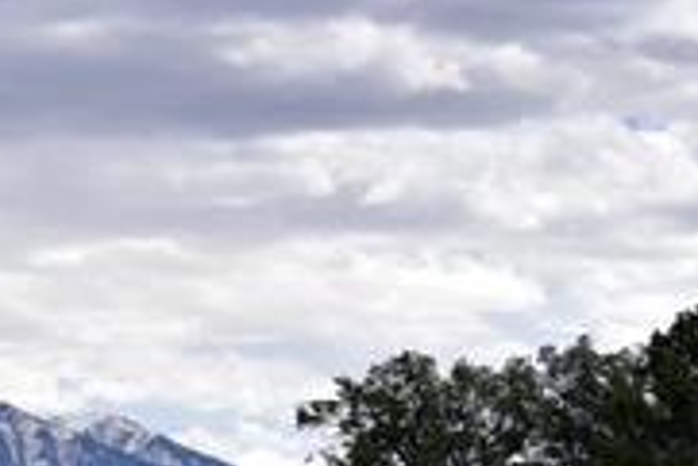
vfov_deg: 6.9
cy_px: 306
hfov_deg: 9.4
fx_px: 3842
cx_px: -868
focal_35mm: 198
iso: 400
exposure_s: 1/4000
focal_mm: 35
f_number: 4.5
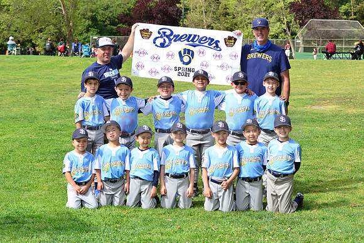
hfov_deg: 21.5
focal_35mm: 95
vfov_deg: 14.4
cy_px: 122
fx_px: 961
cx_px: 182
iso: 200
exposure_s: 1/200
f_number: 10
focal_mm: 95
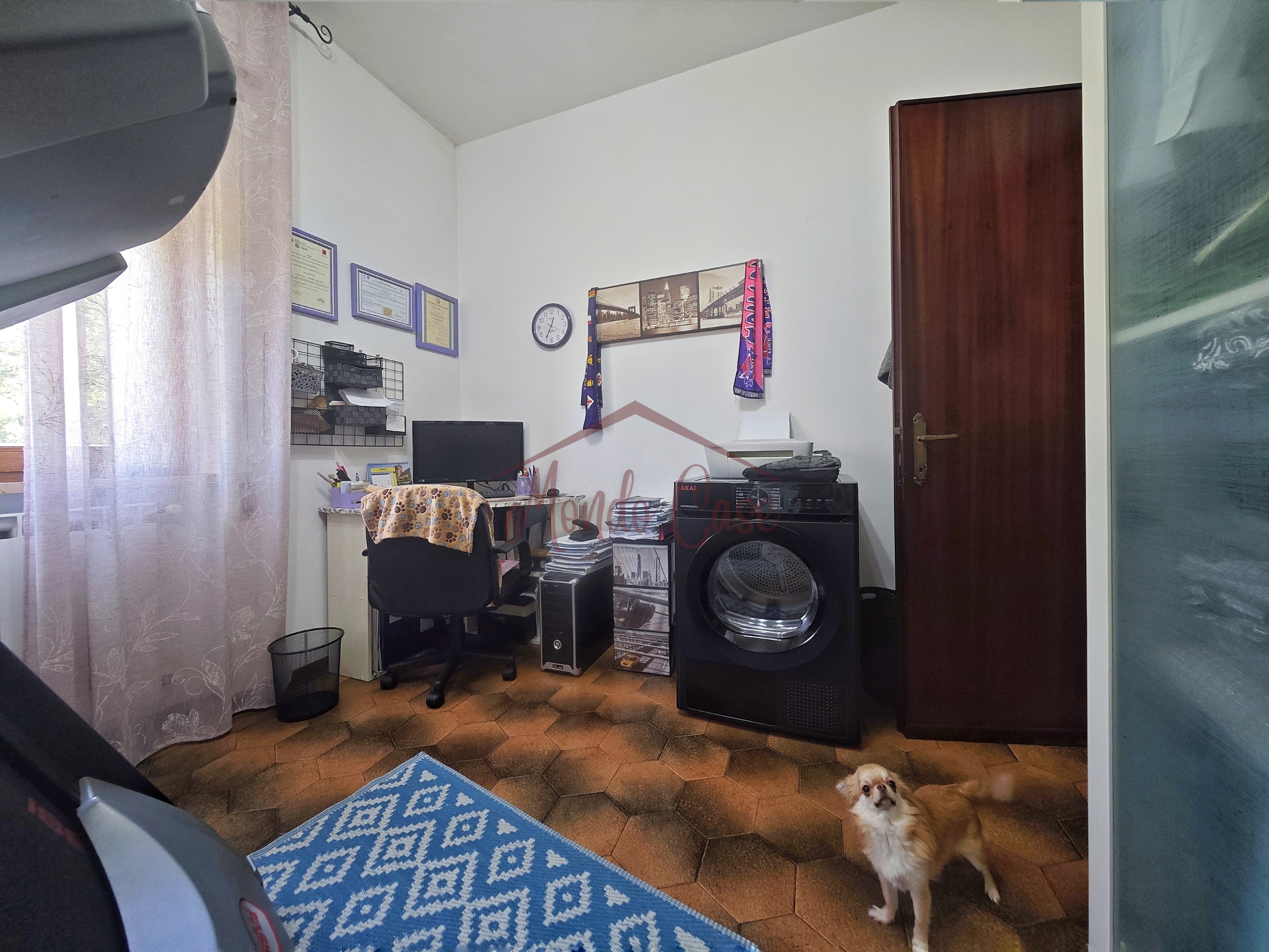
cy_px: 476
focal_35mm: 12
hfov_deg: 110.5
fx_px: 440
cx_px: 634
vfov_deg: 94.5
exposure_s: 1/33.3
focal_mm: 2.03
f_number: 1.8
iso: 100
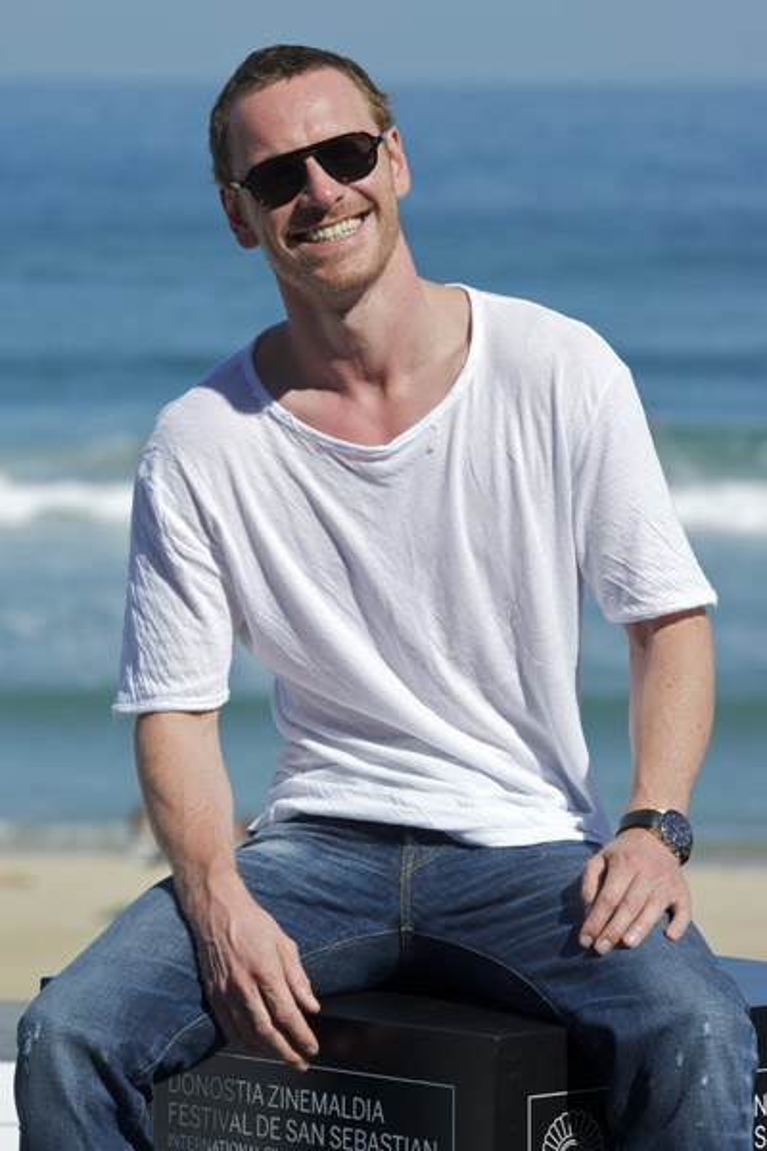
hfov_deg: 7.0
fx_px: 6231
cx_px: 384
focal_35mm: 195
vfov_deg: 10.5
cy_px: 576
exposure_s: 1/400
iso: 200
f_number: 9
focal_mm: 195
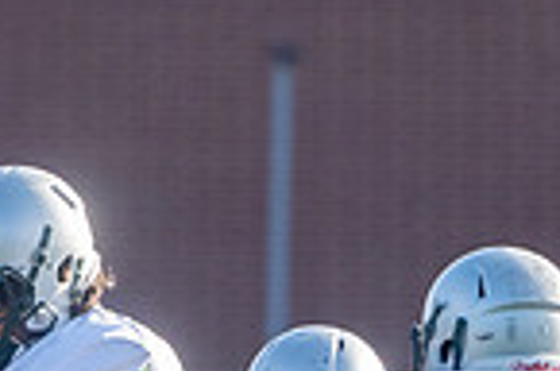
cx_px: -421
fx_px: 26402
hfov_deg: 1.2
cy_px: 728
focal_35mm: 1701
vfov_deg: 0.8
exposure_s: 1/1250
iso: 1250
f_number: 8
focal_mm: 424
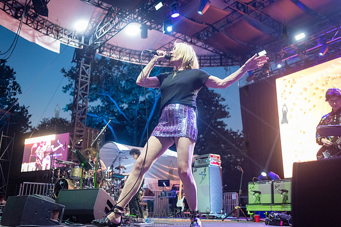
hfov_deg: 54.4
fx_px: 332
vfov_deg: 37.9
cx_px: 170
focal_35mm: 35
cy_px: 114
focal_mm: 35
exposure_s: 1/320
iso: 6400
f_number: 3.2
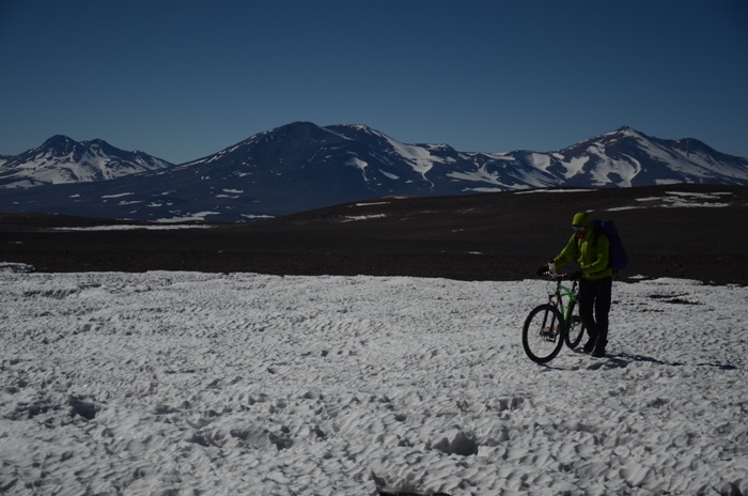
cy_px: 248
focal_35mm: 68
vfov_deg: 20.1
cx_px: 374
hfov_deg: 29.9
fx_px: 1400
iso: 100
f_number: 4.8
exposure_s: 1/2000
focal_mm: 45
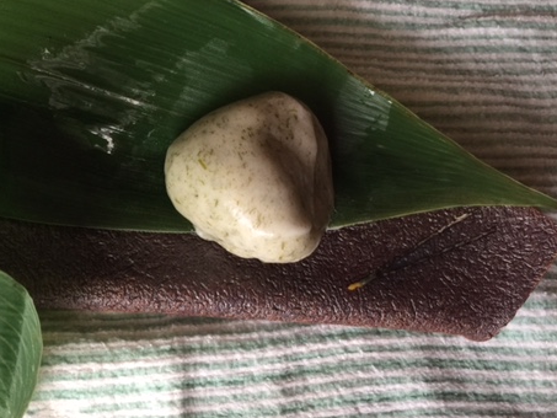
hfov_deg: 44.8
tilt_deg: -70.4
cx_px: 170
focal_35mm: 41
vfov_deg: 35.0
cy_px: 167
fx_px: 660
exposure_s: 1/15
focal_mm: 4.15
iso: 64
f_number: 2.2
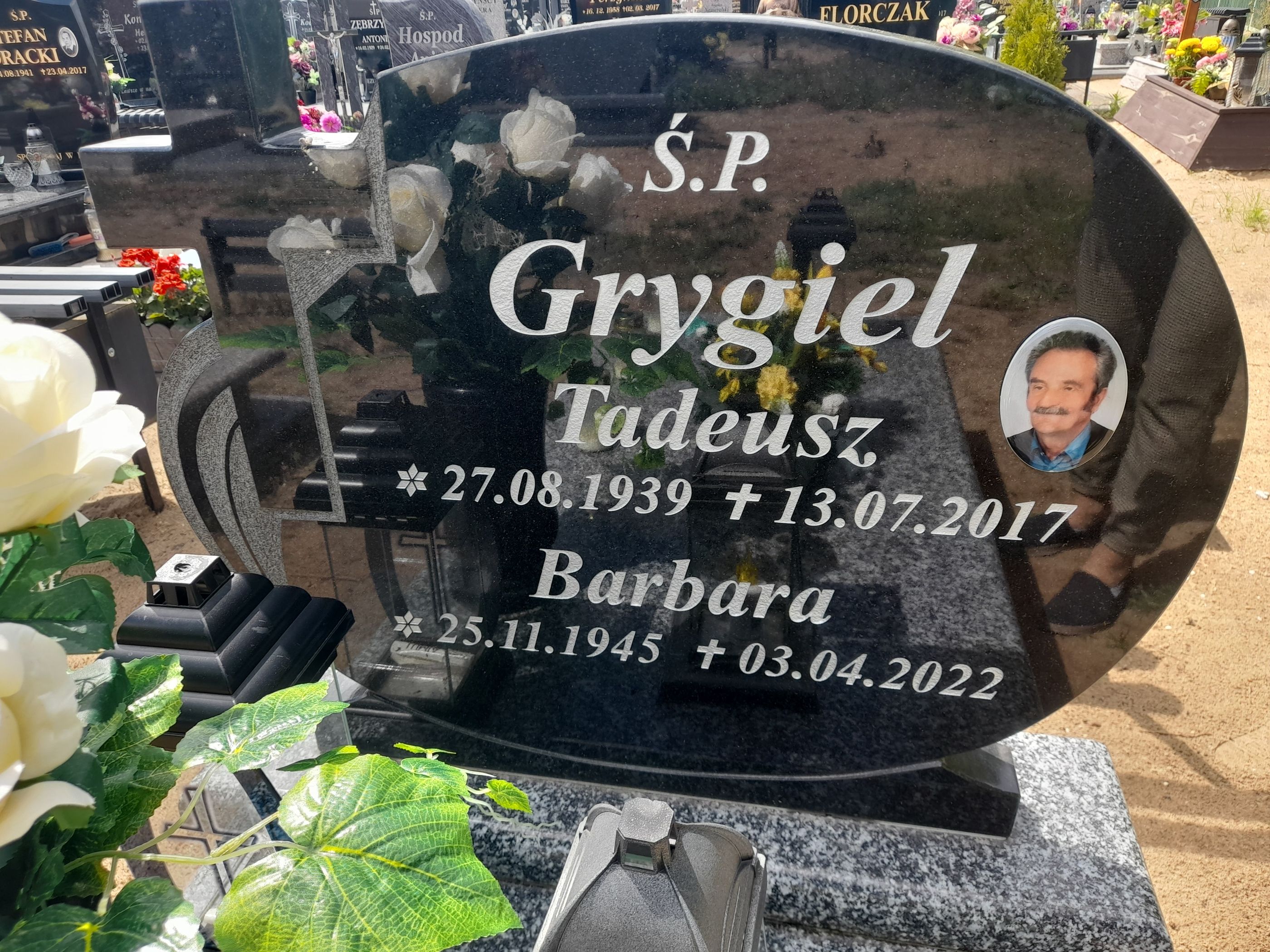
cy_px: 476
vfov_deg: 54.9
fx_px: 917
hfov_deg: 69.4
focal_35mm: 25
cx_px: 635
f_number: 2
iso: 20
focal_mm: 4.6
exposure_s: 1/161
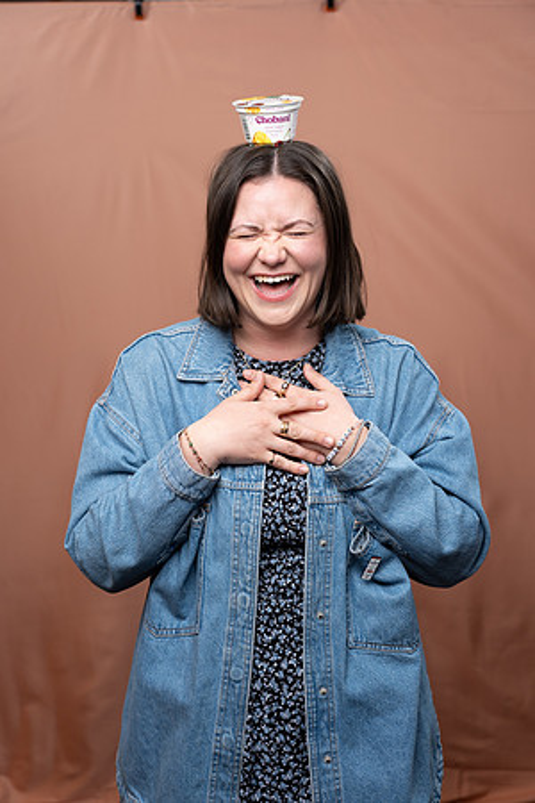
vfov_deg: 36.9
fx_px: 1204
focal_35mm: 54
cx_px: 268
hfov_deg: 25.1
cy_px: 402
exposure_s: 1/160
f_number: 4
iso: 320
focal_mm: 54
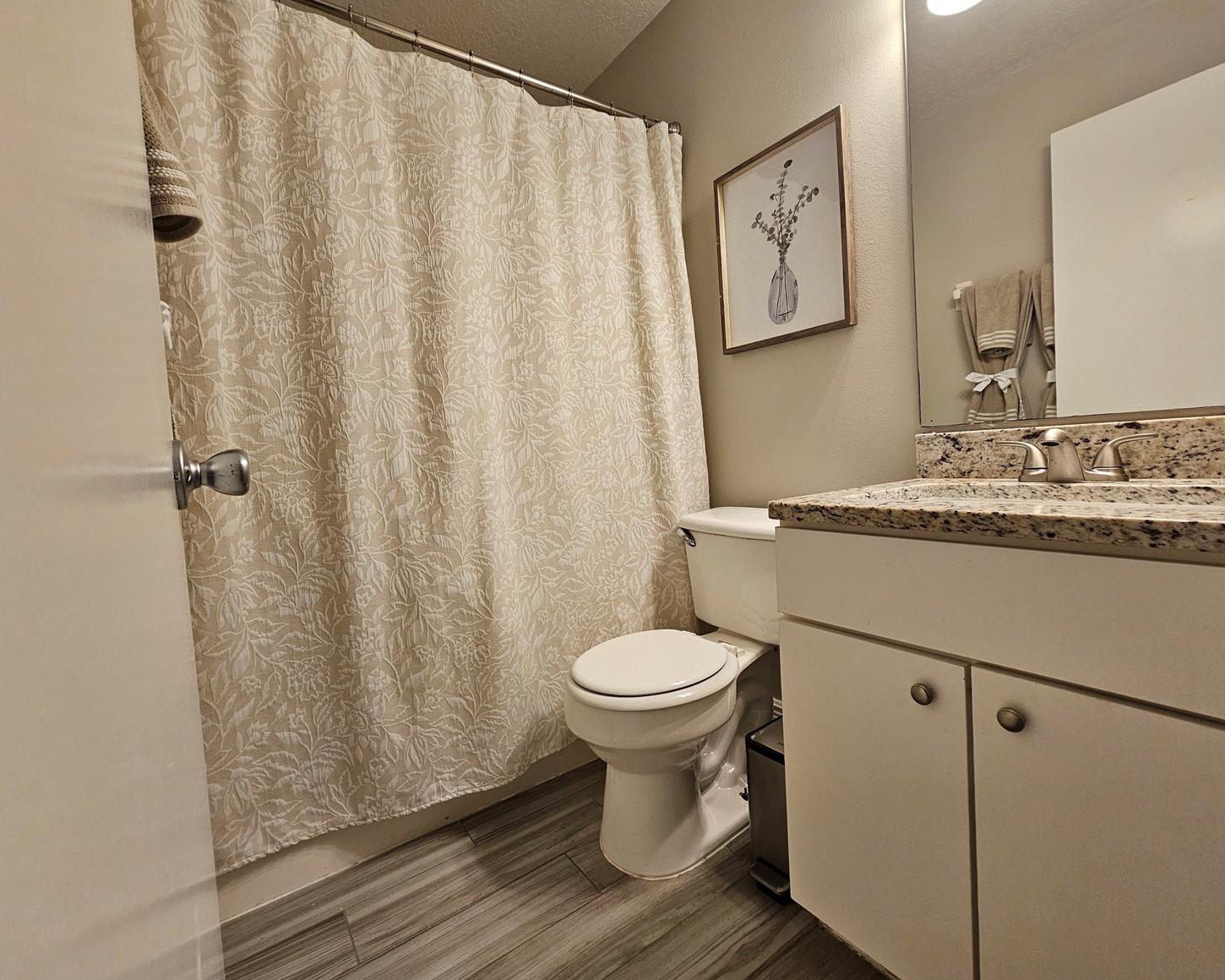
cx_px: 614
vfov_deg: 88.0
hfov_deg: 100.7
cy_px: 480
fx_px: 508
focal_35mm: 14
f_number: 2.2
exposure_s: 1/60
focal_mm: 2.2
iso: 160
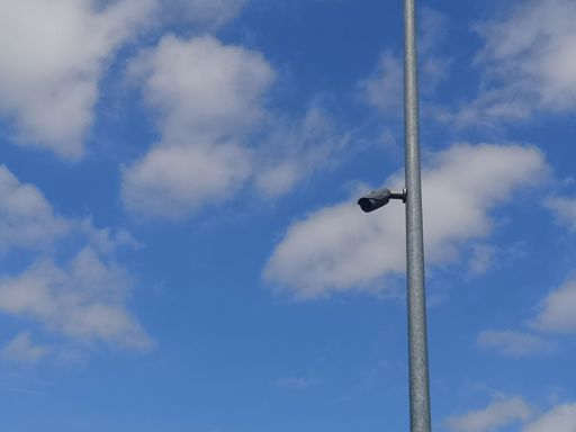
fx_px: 882
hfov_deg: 36.2
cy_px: 216
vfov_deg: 27.5
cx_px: 288
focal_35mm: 53
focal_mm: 5.58
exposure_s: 1/3425
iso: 50
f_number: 1.8
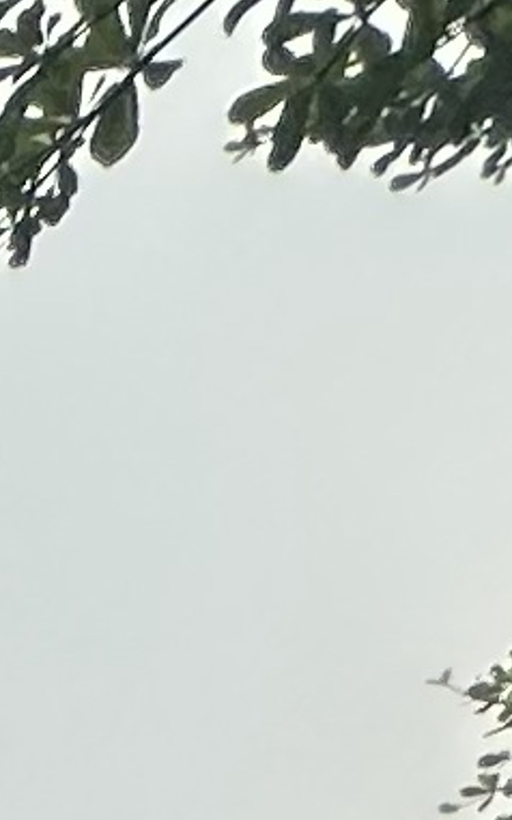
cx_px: -2282
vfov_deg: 9.1
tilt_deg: +6.1
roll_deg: -0.5
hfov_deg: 5.5
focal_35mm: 157
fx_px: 3506
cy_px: 2819
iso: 40
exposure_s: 1/199
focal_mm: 2.22
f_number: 2.2
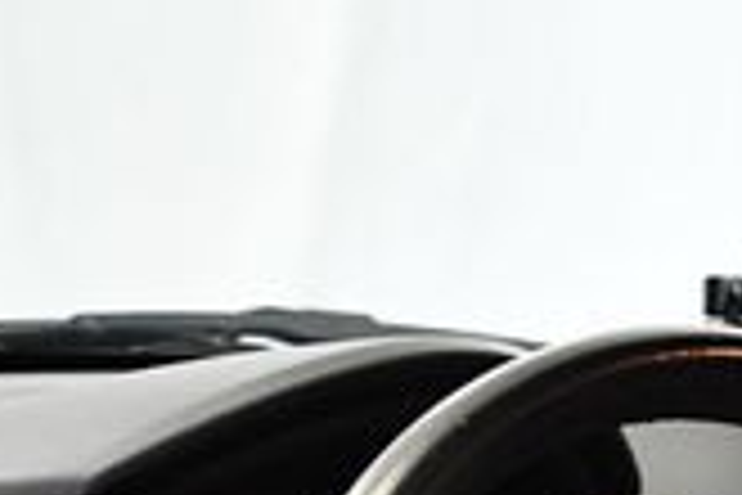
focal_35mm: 140
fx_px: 2885
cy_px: 909
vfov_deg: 9.3
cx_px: 616
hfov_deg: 14.6
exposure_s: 1/100
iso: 3200
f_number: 4
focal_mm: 24
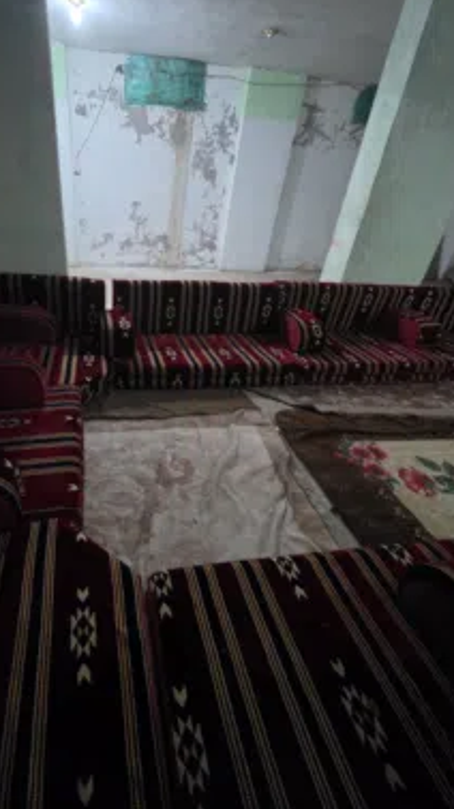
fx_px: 322
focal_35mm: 15
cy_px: 390
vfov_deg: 103.0
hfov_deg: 68.6
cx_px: 154
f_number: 1.9
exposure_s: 1/24
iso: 1600
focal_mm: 2.2
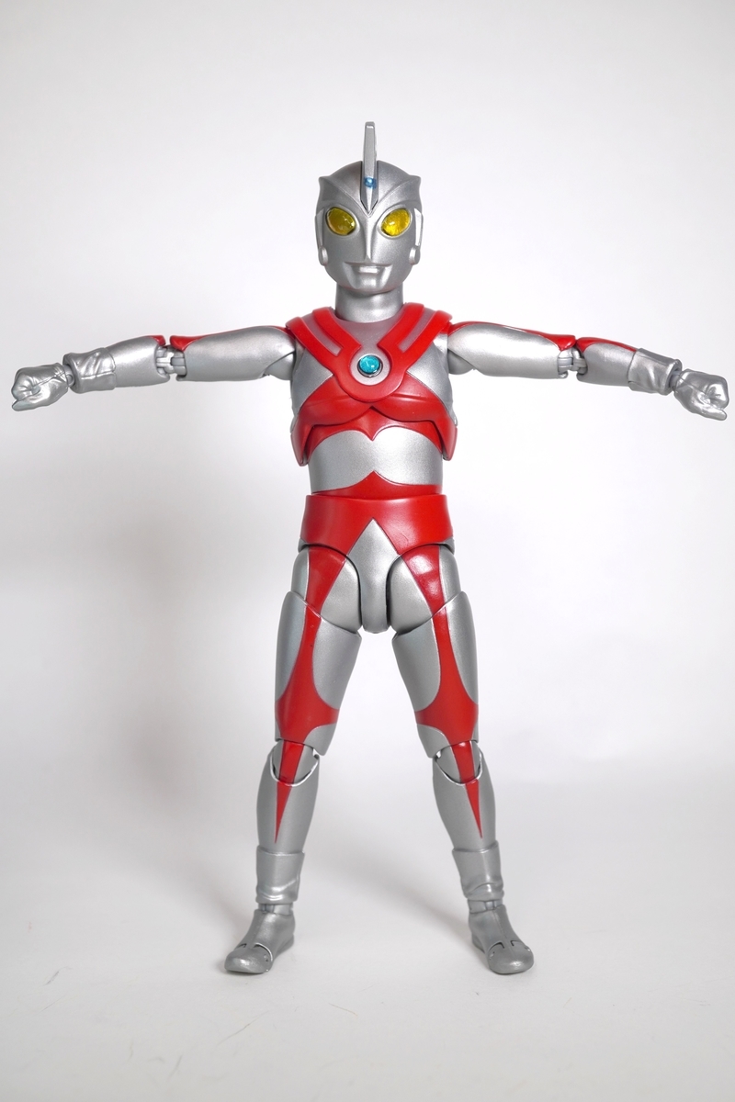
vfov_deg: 43.6
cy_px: 551
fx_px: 1378
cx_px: 368
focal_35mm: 45
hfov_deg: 29.9
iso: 100
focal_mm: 30
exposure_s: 1/160
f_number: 6.3
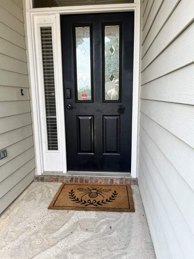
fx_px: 194
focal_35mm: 26
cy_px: 130
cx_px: 97
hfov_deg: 53.1
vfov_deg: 67.3
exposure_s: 1/389
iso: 50
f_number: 1.6
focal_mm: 5.1
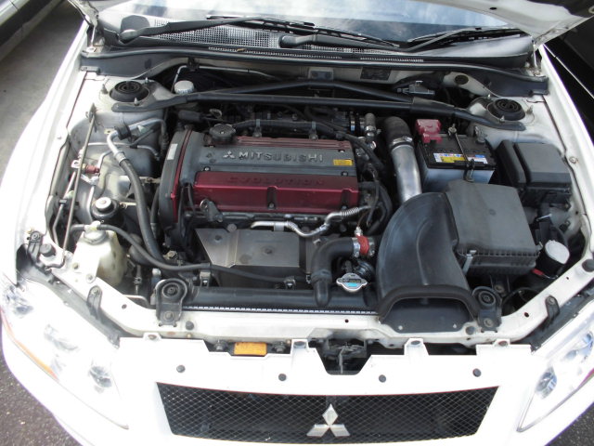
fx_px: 446
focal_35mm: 26
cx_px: 297
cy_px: 223
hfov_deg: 67.3
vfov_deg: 53.1
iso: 100
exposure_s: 1/100
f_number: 3.5
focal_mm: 4.6
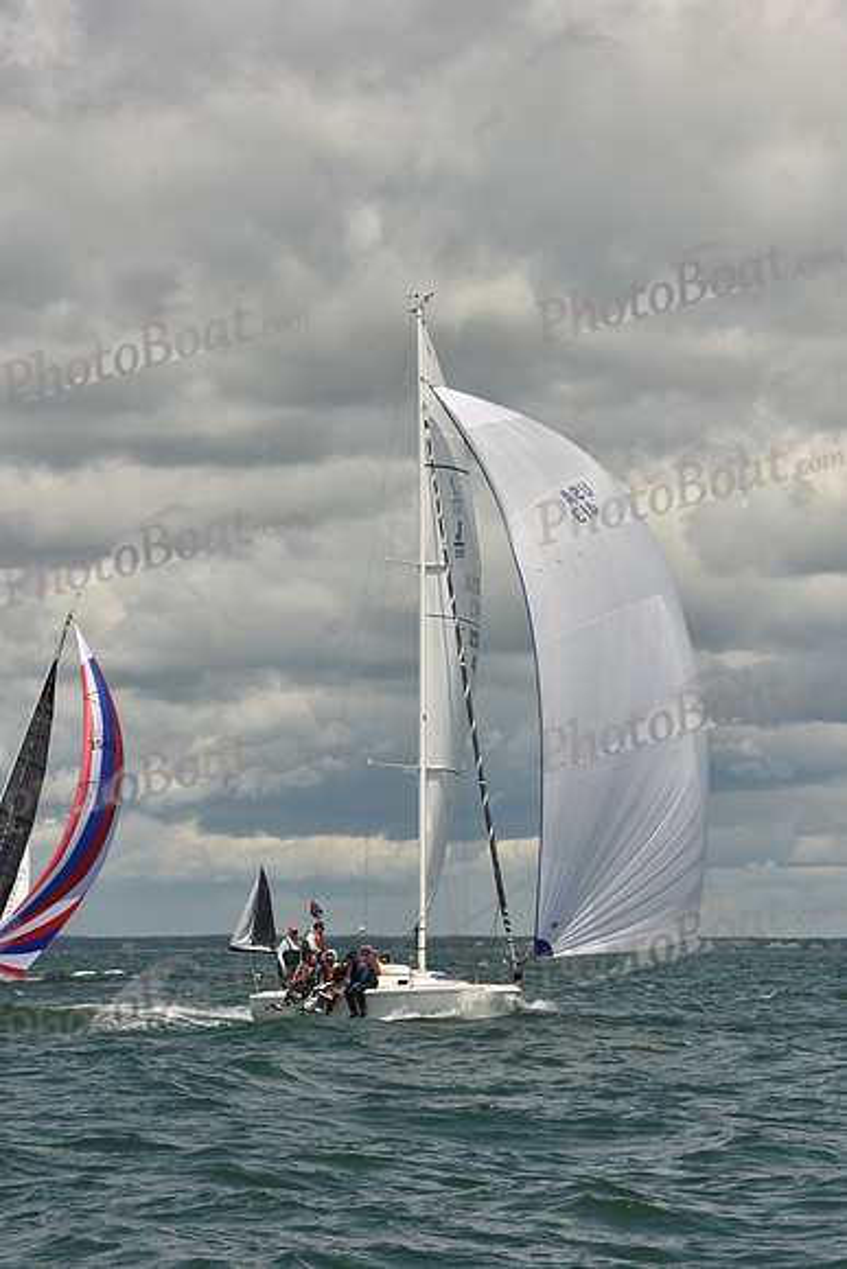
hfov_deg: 10.2
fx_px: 4761
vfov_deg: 15.2
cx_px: 424
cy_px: 634
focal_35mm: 135
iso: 320
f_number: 13
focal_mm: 135
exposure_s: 1/800
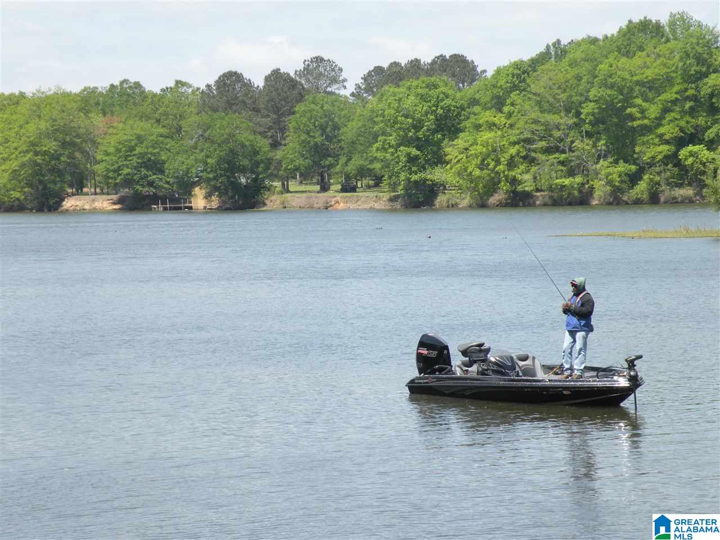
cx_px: 360
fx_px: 2683
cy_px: 270
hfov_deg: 15.3
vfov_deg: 11.5
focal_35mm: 129
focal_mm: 22.9
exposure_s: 1/176
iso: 64
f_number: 6.3
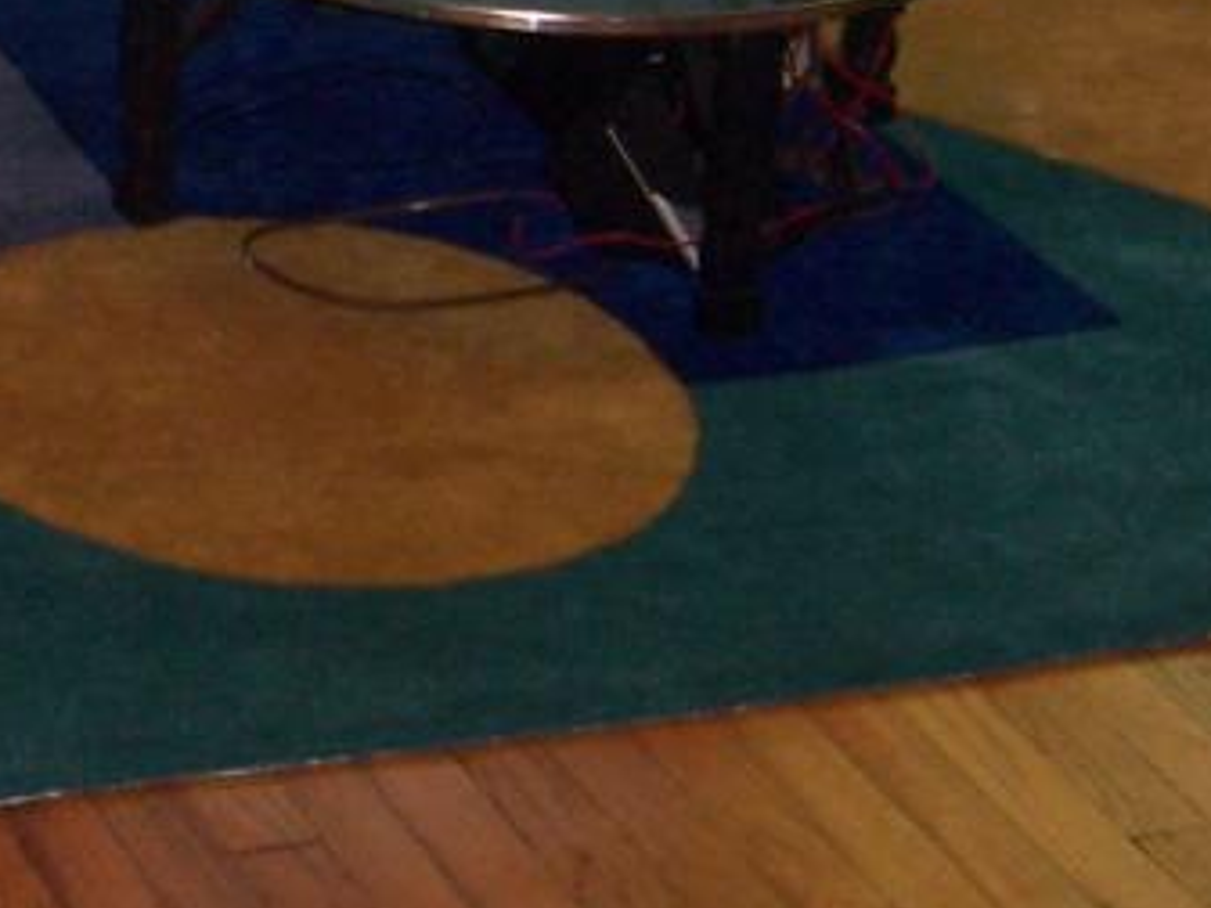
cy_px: -331
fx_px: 4793
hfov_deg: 13.7
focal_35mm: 137
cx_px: -494
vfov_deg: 10.5
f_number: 2.8
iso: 125
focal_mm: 6.2
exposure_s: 1/60
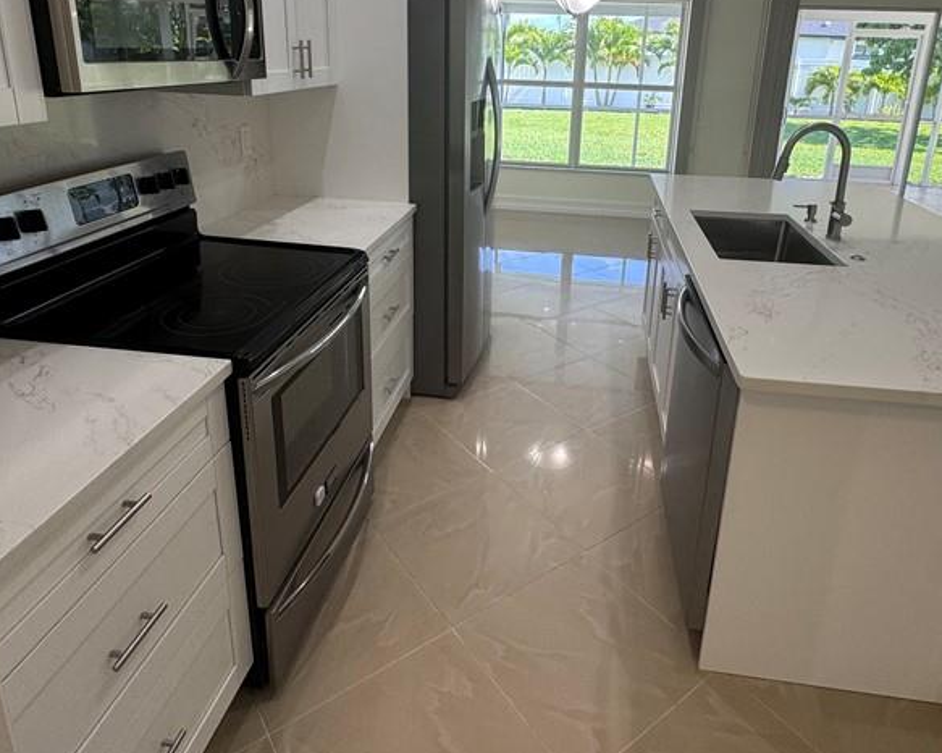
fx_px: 669
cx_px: 503
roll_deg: -2.5
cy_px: 247
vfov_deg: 57.4
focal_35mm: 24
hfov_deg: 70.2
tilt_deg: -17.0
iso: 100
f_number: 2.2
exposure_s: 1/120
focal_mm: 2.22
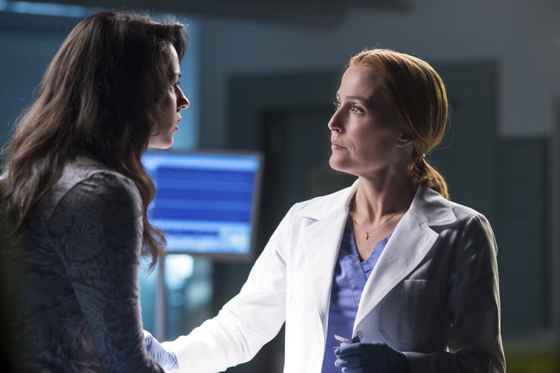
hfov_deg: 15.2
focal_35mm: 135
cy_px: 186
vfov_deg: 10.2
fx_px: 2099
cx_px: 280
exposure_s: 1/125
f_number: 3.2
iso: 1600
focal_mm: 135
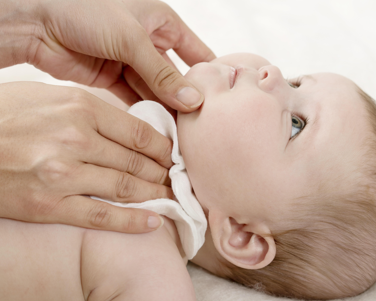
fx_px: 746
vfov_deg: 22.8
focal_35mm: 67
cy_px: 144
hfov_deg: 28.3
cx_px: 182
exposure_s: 1/100
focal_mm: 55
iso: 100
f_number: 5.6
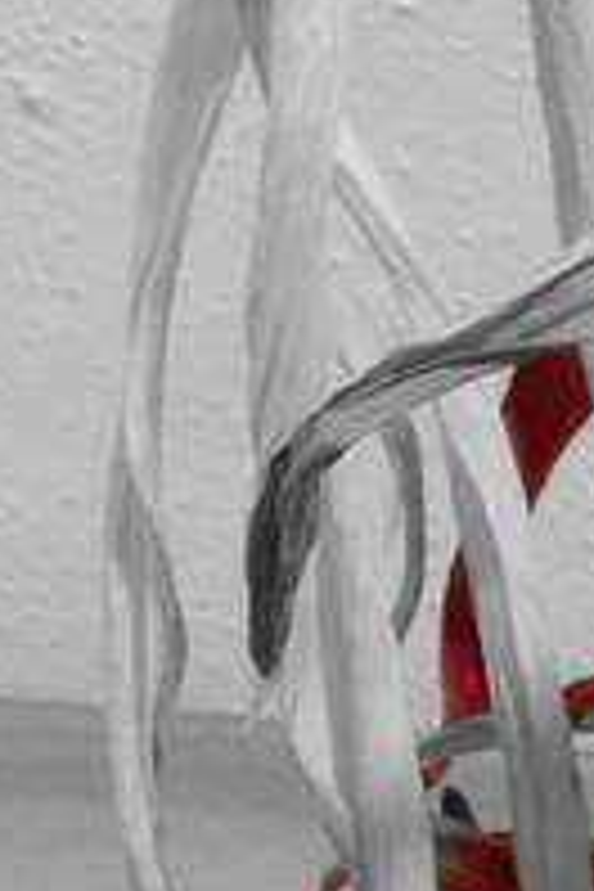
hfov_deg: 4.8
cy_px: 785
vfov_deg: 7.3
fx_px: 6980
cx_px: 842
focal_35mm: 282
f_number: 16
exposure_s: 30
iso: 100
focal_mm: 31
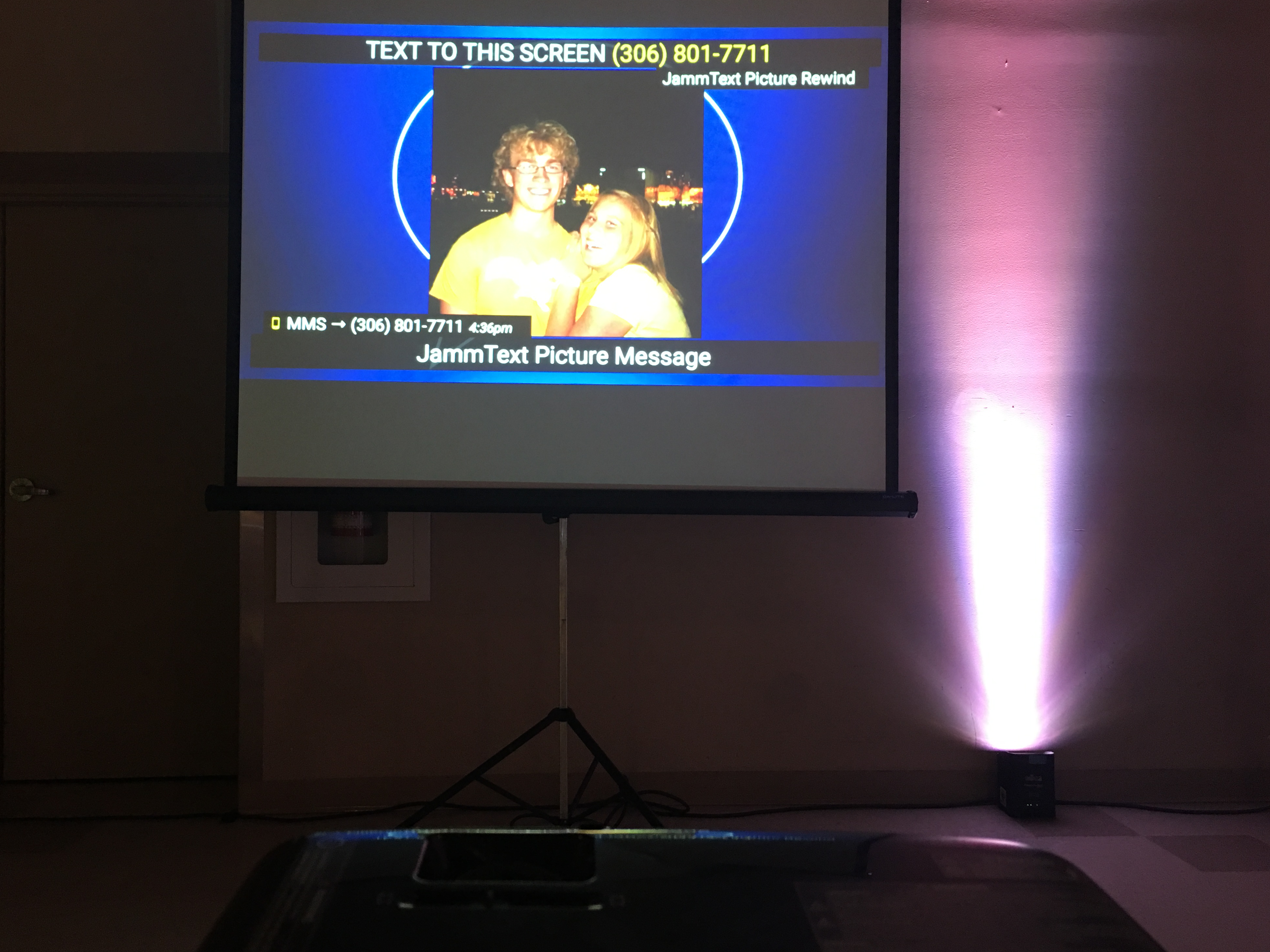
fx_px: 1101
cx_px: 618
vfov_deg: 46.8
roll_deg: -0.3
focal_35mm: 30
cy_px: 473
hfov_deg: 60.0
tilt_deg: +1.2
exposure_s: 1/10
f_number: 2.2
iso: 80
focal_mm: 4.15
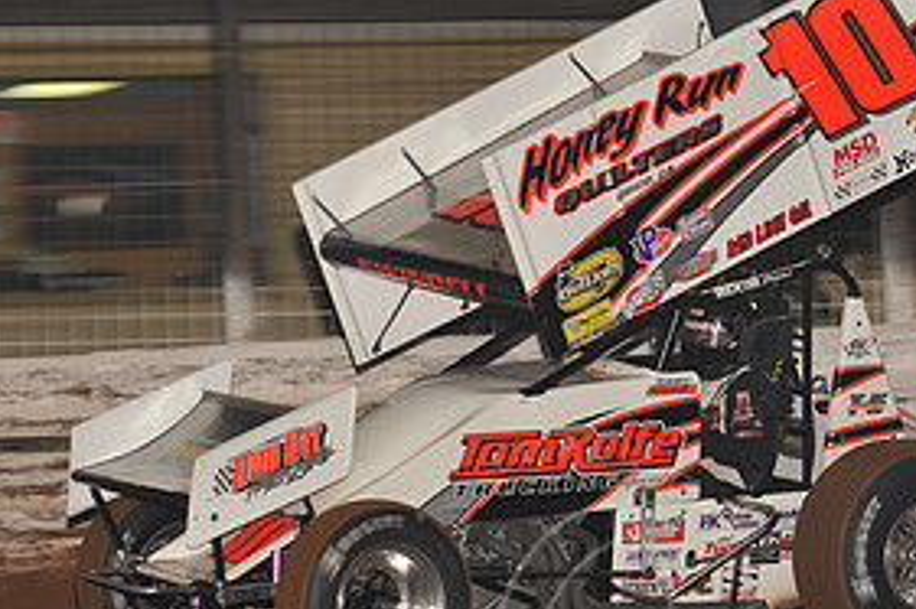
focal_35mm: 248
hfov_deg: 8.3
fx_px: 6306
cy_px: 332
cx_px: 567
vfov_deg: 5.5
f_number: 6.3
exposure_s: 1/320
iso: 640
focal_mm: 120
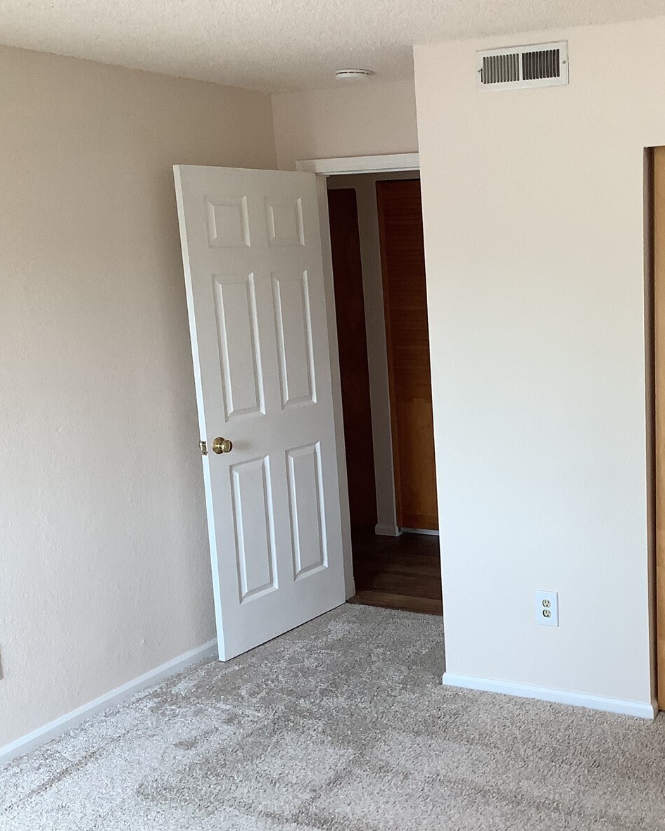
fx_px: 1009
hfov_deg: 35.2
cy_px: 416
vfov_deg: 44.8
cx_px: 539
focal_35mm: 41
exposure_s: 1/120
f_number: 2.4
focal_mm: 3.3
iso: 64
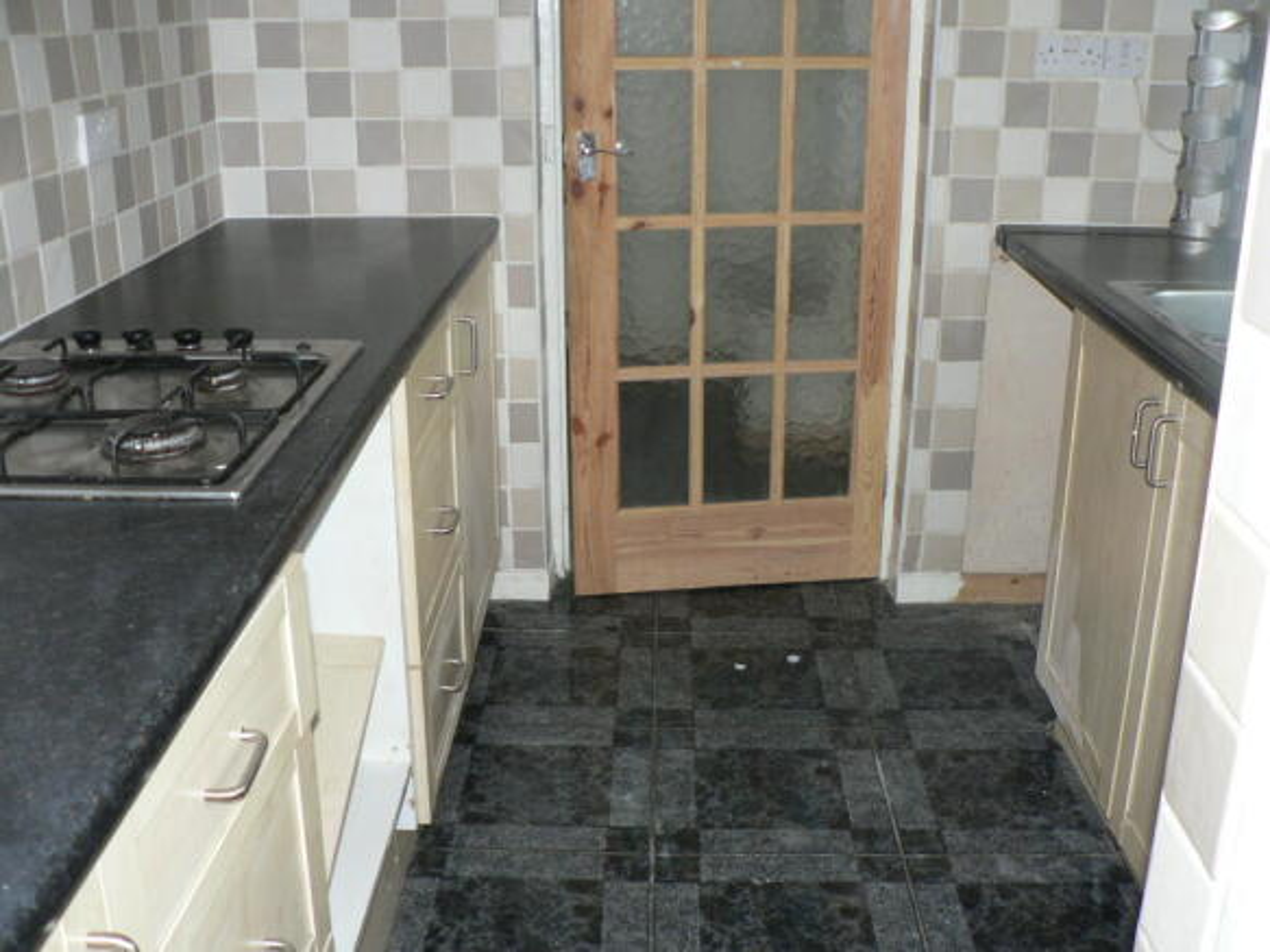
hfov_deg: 51.4
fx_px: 1321
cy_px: 476
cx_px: 635
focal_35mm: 36
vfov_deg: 39.6
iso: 150
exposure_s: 1/60
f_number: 2.8
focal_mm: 6
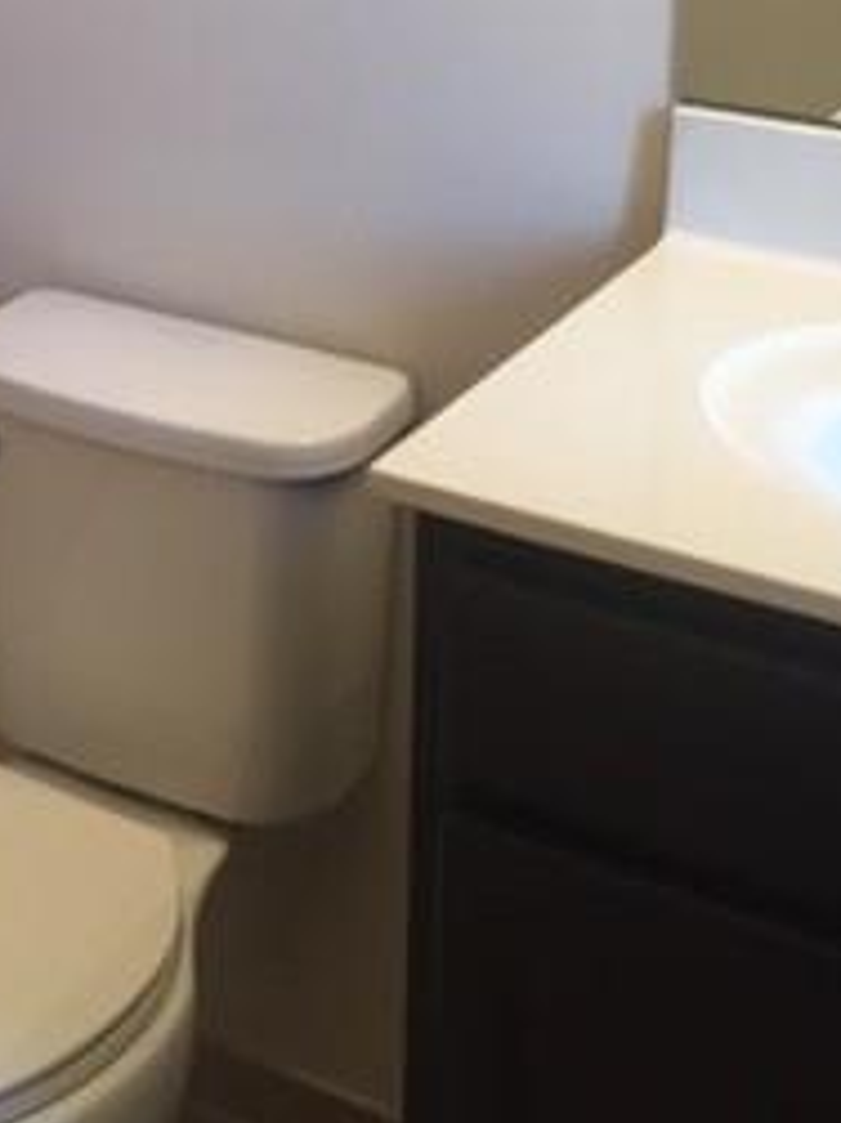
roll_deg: +1.3
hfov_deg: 18.9
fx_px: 2399
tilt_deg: -10.2
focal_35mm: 74
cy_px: -152
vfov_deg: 24.4
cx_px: -130
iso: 80
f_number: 2.2
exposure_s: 1/33
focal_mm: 4.15
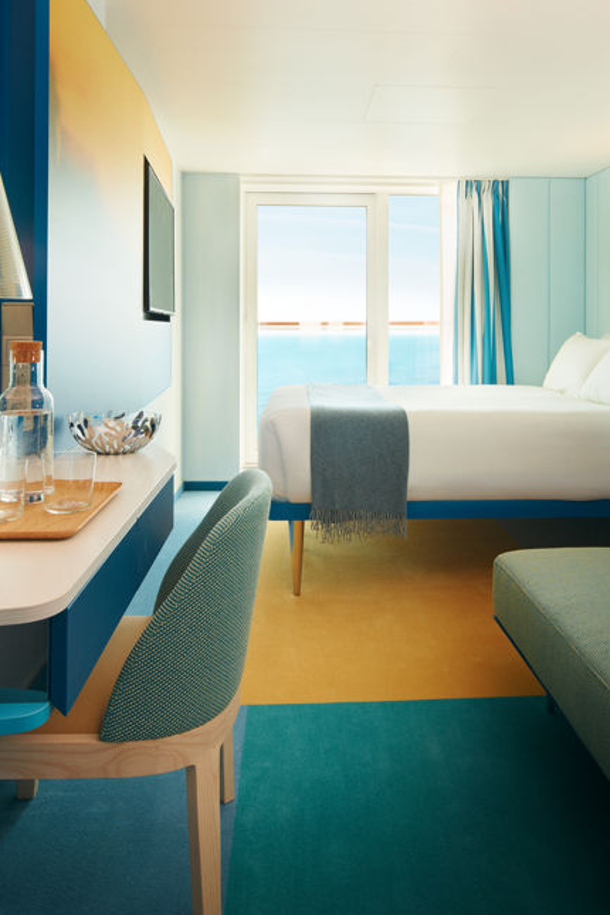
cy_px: 453
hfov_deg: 47.8
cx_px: 338
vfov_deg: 67.4
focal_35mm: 27
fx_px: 686
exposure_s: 1/3
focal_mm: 17
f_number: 11
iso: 100
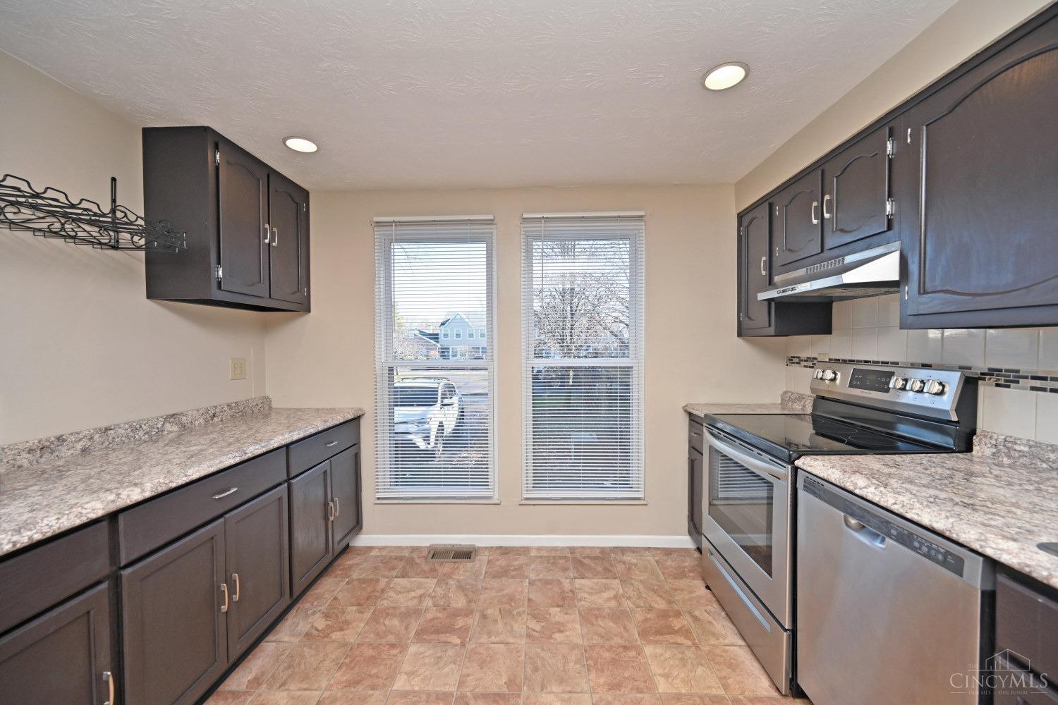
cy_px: 352
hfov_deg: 104.3
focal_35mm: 14
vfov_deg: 81.2
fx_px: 411
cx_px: 529
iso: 200
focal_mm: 14
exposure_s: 1/125
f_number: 5.6
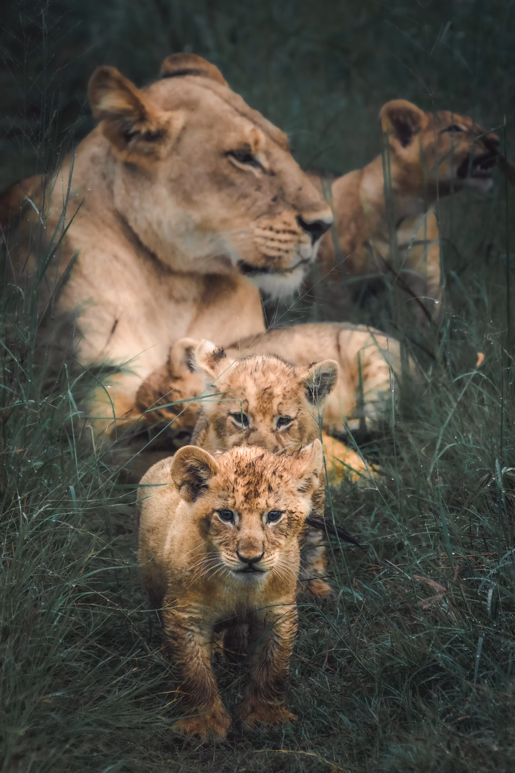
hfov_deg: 4.2
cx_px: 258
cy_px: 386
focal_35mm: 330
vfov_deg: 6.2
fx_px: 7081
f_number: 7.1
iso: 1600
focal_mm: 220
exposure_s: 1/250
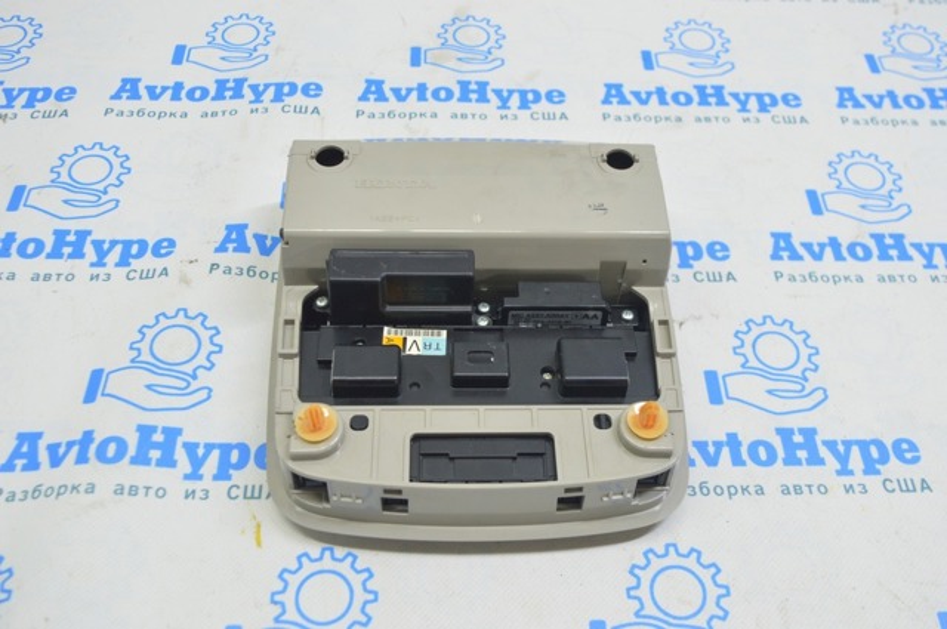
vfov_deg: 35.4
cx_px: 474
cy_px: 314
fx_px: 985
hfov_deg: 51.3
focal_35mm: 38
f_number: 5.6
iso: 400
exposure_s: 1/20
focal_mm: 25
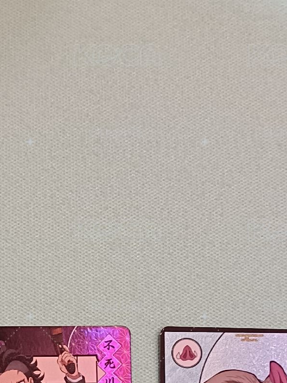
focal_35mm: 90
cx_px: 30
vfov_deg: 20.6
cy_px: 433
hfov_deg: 16.2
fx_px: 995
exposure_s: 1/60
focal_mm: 4.7
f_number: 1.7
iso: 1250
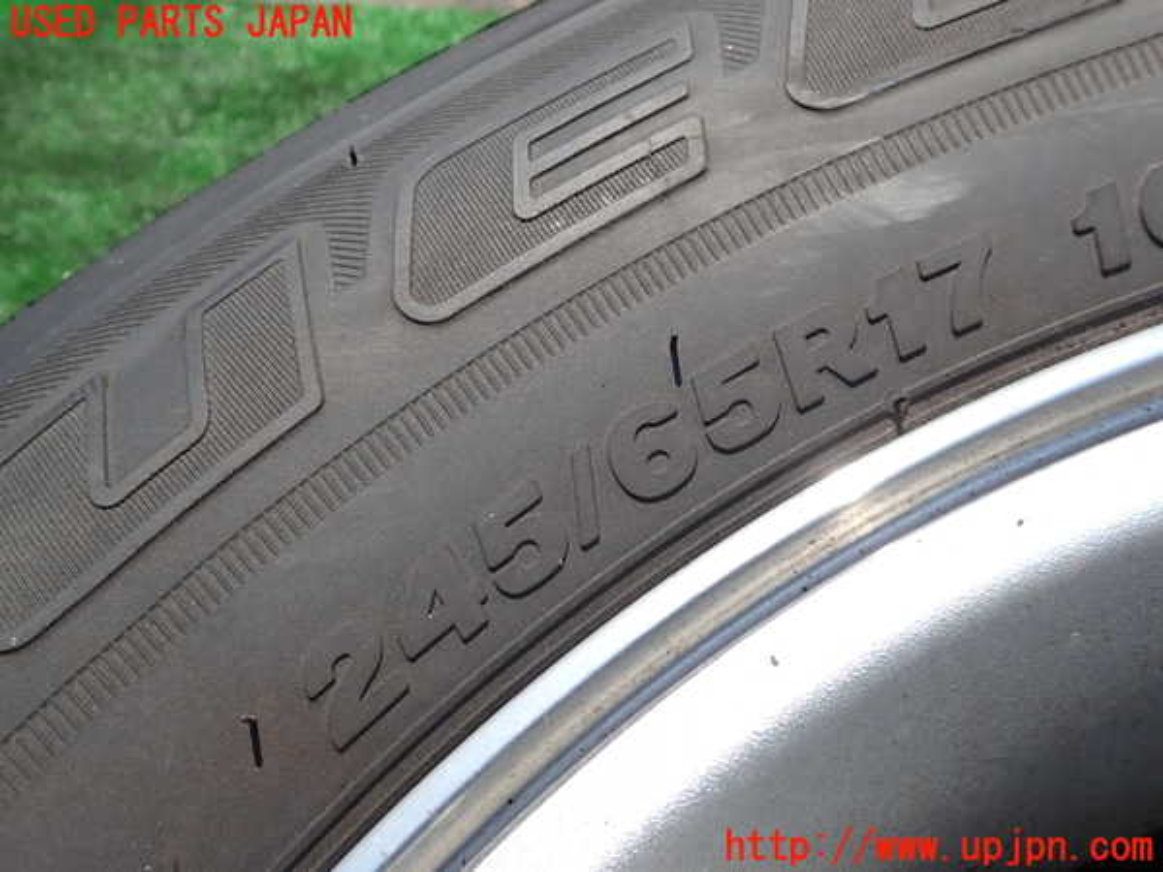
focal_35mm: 30
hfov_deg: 60.0
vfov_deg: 46.8
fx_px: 1008
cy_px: 436
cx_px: 582
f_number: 3.2
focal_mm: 5.4
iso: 100
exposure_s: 1/1000
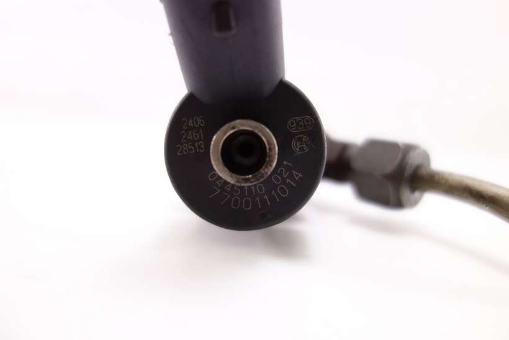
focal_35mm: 28
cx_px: 254
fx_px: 396
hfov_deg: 65.5
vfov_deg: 46.4
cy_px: 170
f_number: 1.8
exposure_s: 1/80
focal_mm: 10.4
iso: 125
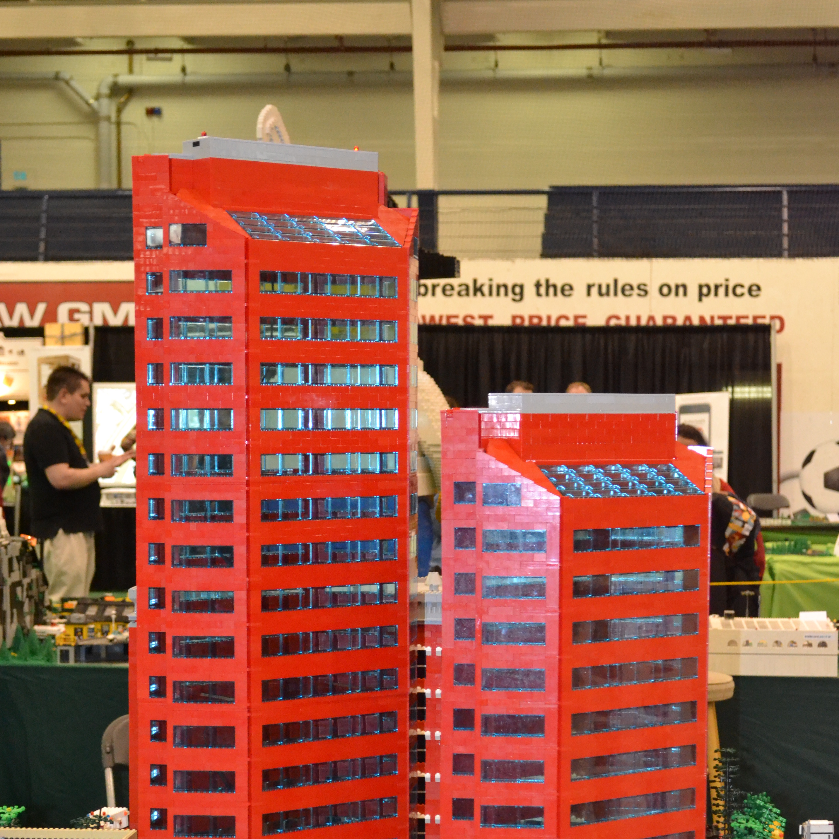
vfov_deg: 21.0
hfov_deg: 21.1
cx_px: 420
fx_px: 2249
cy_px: 616
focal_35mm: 82
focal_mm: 40
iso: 3200
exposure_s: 1/60
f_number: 5.3
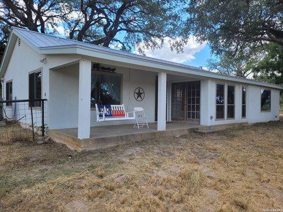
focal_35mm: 26
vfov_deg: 53.1
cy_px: 106
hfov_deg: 67.3
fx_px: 213
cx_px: 142
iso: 40
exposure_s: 1/836
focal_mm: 5.4
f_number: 1.8
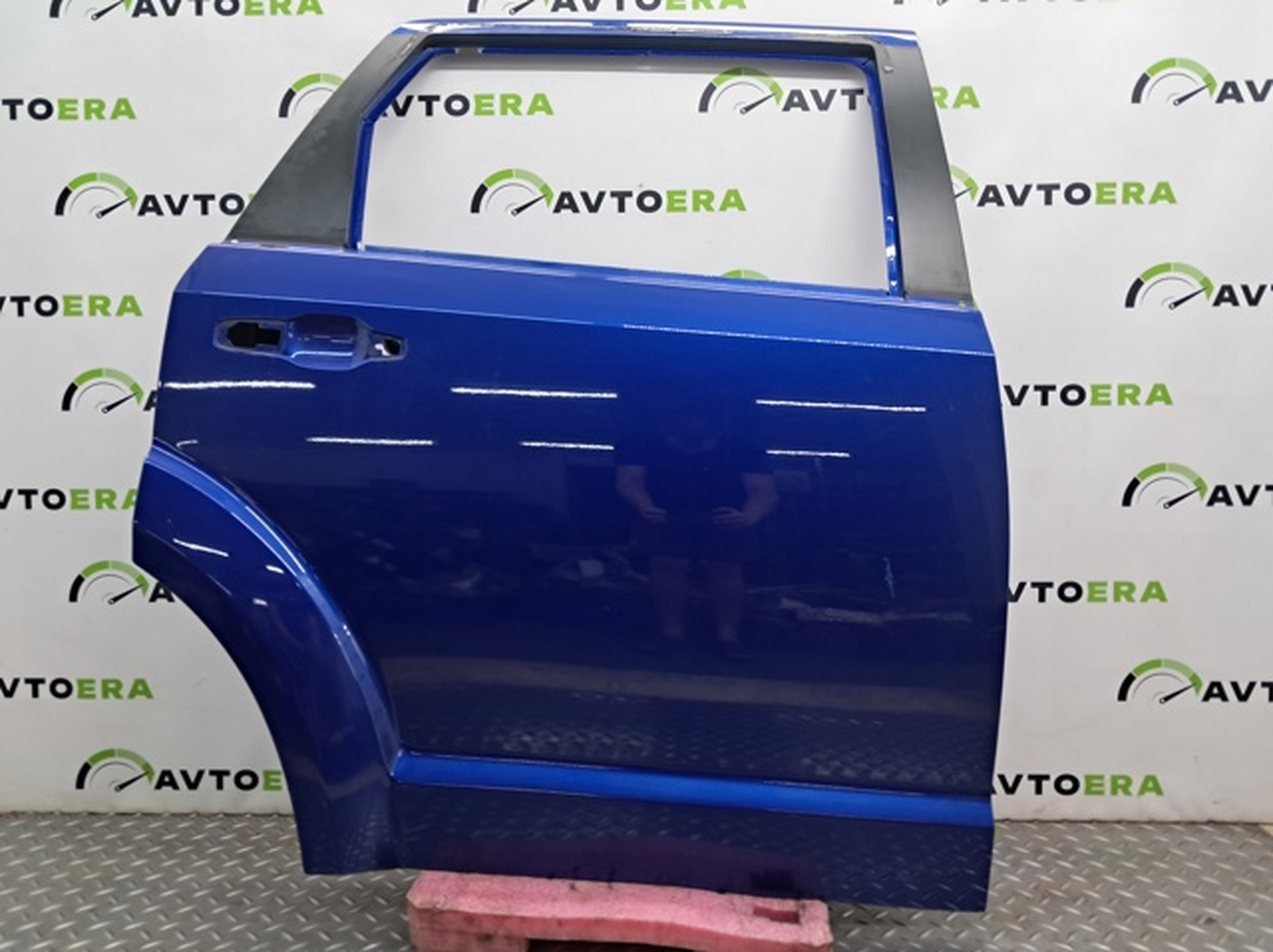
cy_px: 476
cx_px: 636
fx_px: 992
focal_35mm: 27
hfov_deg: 65.4
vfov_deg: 51.3
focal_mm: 4
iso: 100
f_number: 1.8
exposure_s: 1/50
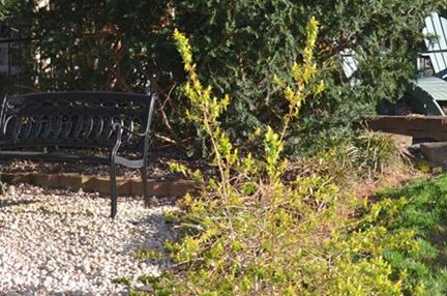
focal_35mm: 64
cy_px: 133
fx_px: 793
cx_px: 109
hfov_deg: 30.9
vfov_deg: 21.1
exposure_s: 1/250
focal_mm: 18
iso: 100
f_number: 4
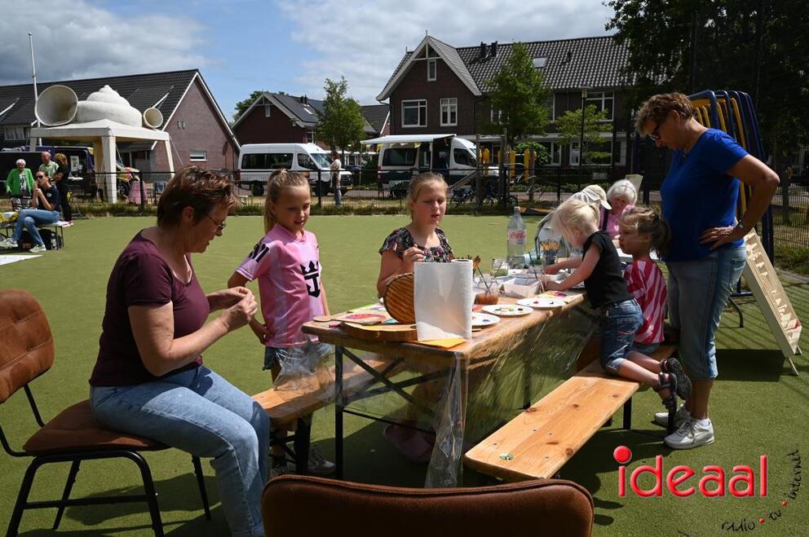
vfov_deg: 42.2
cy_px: 268
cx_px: 404
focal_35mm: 31
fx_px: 696
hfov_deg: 60.3
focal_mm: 31
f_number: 14
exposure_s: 1/800
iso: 640
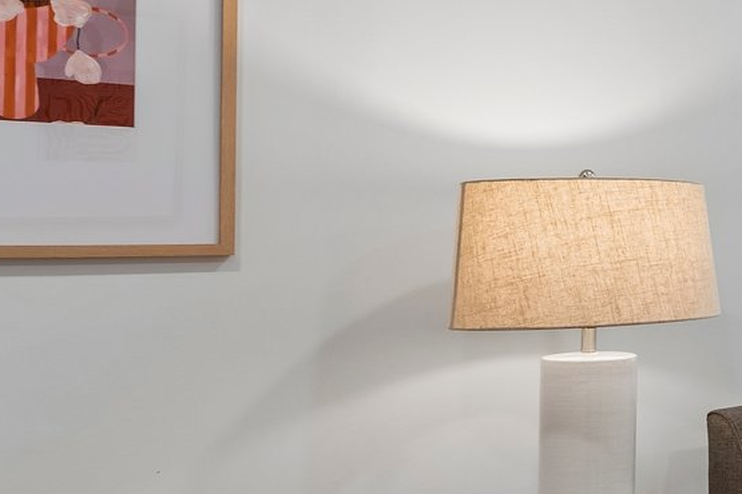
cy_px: 333
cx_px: 1308
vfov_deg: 22.9
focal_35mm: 59
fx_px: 1216
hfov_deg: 22.1
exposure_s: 1/20
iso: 250
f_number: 6.3
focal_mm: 16
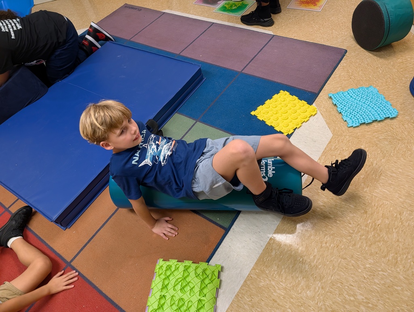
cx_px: 207
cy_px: 156
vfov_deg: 56.9
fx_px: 287
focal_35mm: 24
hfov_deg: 71.5
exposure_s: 1/120
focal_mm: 6.9
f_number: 1.68
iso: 212
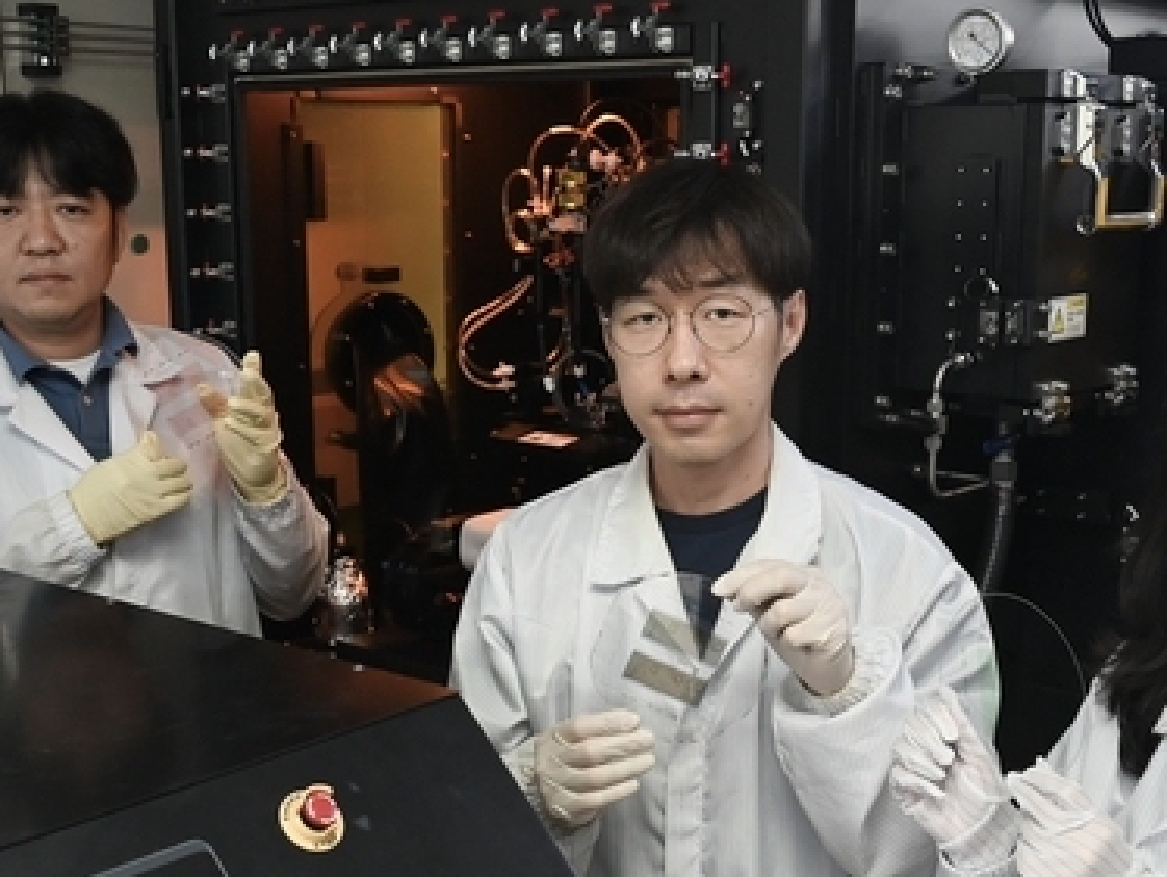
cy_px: 557
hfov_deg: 38.0
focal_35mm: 50
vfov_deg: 29.0
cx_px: 686
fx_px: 1687
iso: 1600
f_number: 5
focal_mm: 21
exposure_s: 1/60
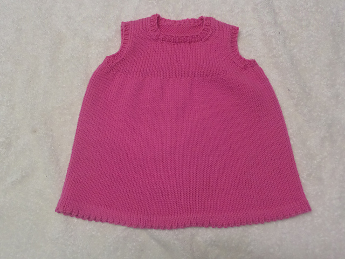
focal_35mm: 41
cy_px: 130
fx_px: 409
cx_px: 172
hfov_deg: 45.8
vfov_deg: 35.1
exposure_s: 1/45
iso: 640
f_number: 3.6
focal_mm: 6.8
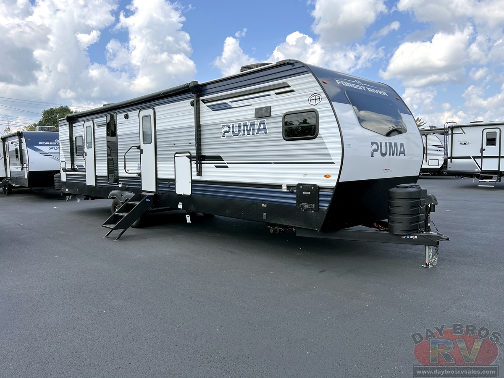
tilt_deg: -4.9
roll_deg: +0.8
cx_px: 252
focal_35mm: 26
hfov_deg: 67.3
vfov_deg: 53.1
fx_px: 379
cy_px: 189
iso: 50
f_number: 1.5
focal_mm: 5.7
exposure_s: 1/2404
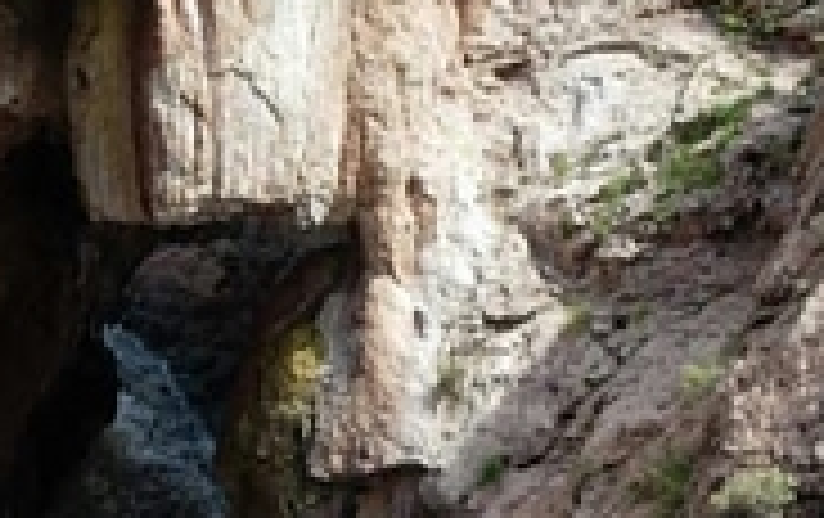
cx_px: 232
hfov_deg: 5.2
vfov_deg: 3.3
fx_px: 9019
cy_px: 477
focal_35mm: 401
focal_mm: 23.4
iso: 64
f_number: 4.9
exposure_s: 1/209
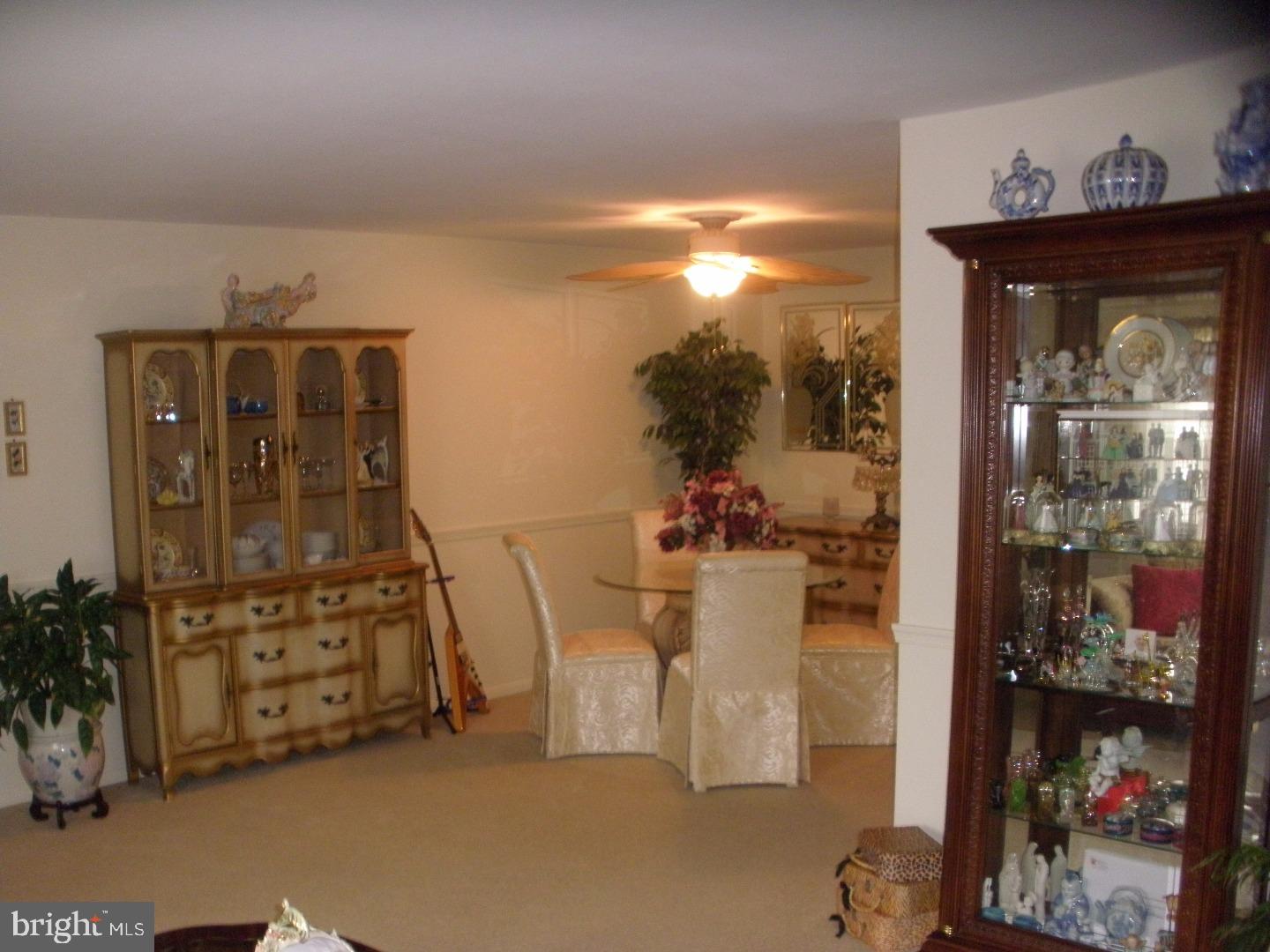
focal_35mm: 36
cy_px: 476
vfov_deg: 39.7
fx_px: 1321
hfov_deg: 51.4
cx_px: 635
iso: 320
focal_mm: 6.3
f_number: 3.5
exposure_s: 1/30
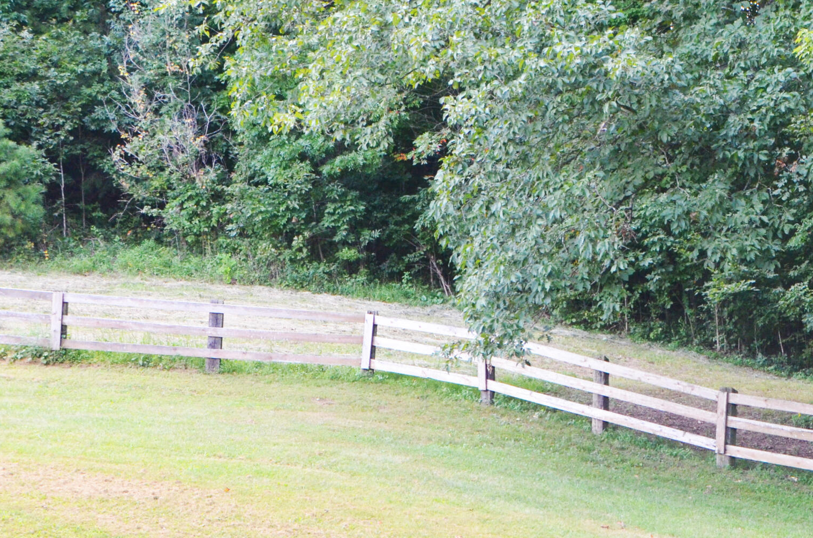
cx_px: 737
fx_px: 1870
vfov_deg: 16.3
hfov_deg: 23.8
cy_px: 402
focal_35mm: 83
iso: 1600
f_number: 8
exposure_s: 1/250
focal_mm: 28
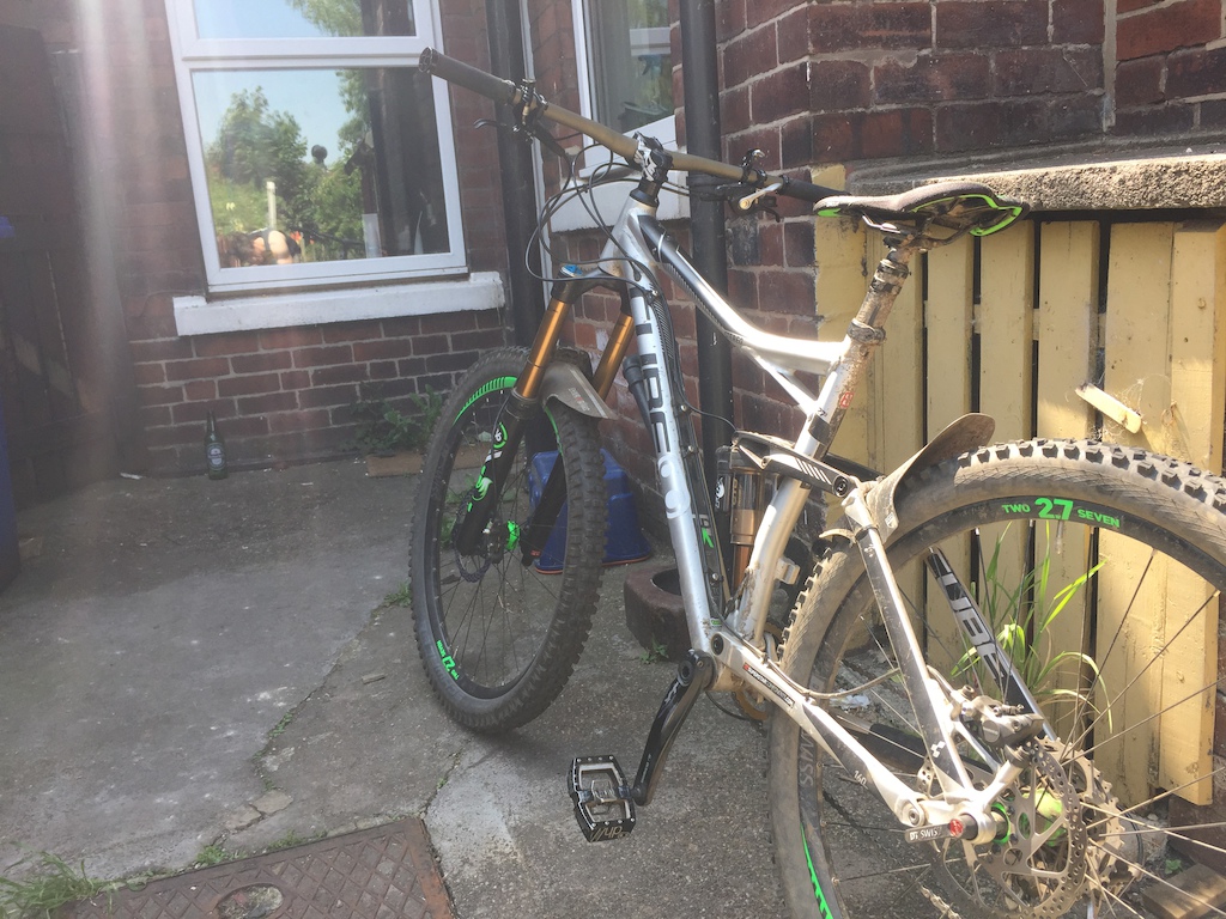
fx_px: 1027
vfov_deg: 48.2
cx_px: 613
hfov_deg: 61.7
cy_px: 460
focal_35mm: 29
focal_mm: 4.15
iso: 32
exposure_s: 1/306
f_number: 2.2
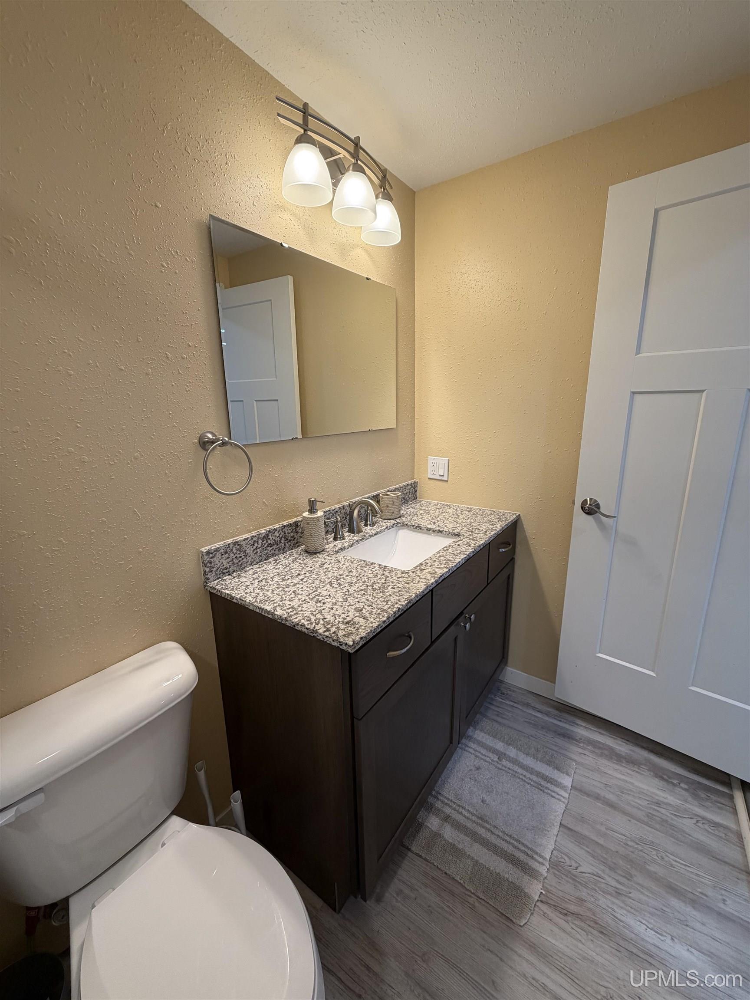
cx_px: 375
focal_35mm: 14
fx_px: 404
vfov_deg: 102.1
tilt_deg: -13.7
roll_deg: +0.2
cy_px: 500
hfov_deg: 85.7
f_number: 2.2
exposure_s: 1/120
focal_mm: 2.22
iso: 160
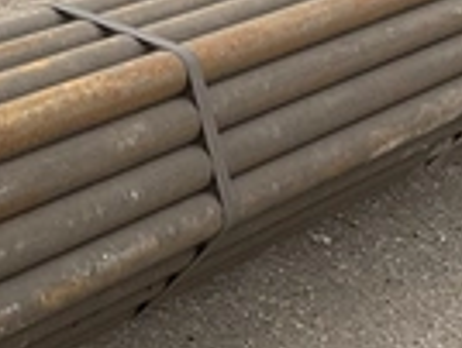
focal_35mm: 162
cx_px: -59
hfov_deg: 12.0
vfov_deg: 9.2
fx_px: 2166
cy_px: 277
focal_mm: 3
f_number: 1.8
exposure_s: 1/650
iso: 25
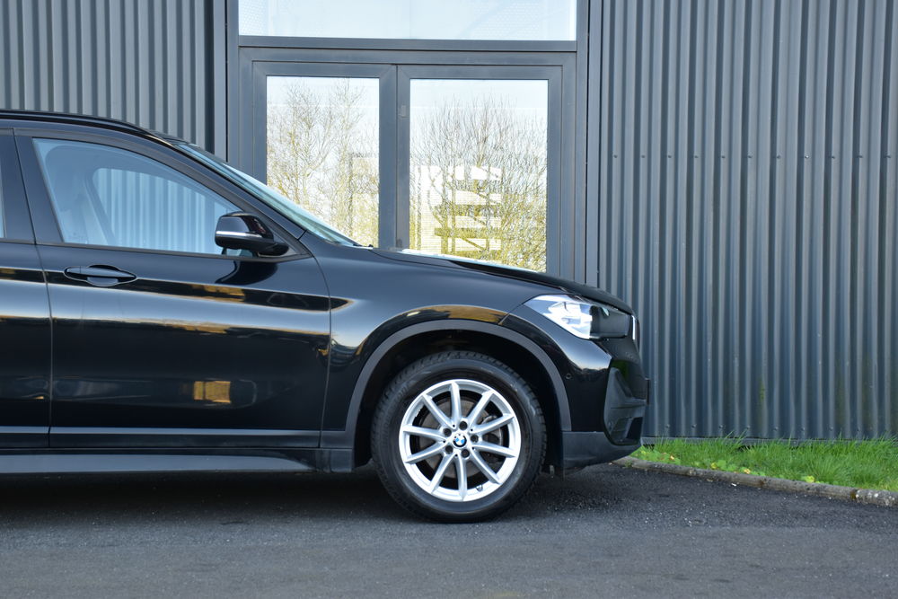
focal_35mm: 68
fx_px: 1684
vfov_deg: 20.2
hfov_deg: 29.9
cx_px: 449
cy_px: 300
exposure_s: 1/60
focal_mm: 45
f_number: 8
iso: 400
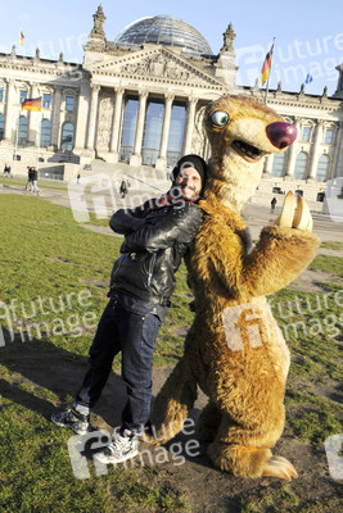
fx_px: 543
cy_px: 256
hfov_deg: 35.1
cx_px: 172
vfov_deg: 50.7
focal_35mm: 38
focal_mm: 38
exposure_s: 1/400
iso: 500
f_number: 13
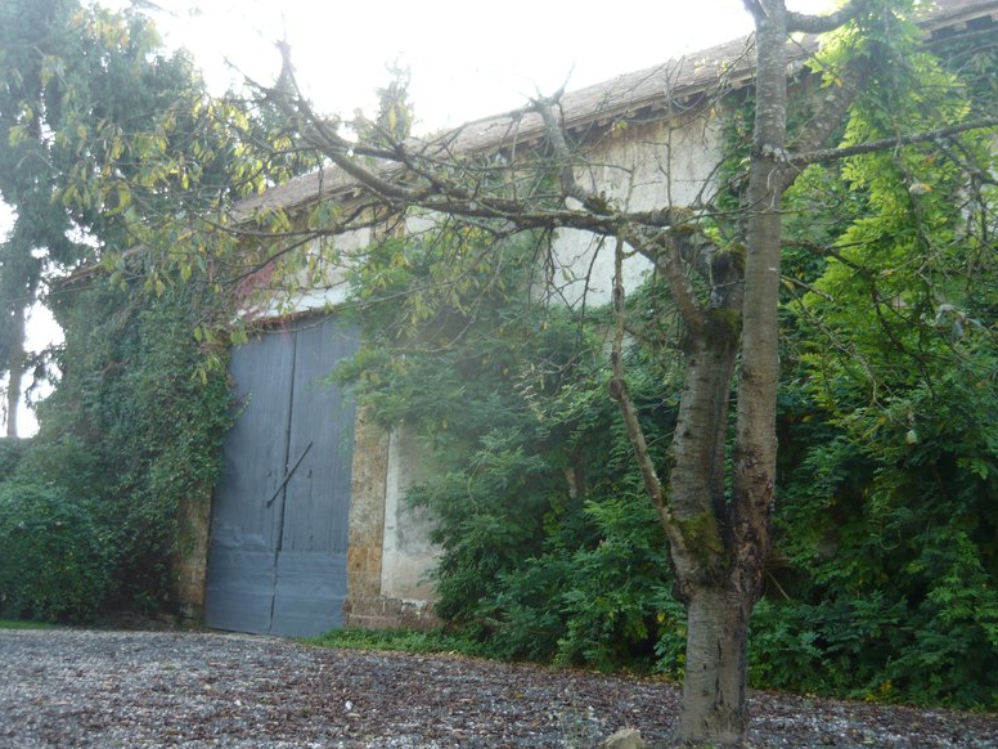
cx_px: 509
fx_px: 980
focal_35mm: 34
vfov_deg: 41.8
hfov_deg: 54.0
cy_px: 380
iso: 100
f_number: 2.8
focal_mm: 5.5
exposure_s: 1/80
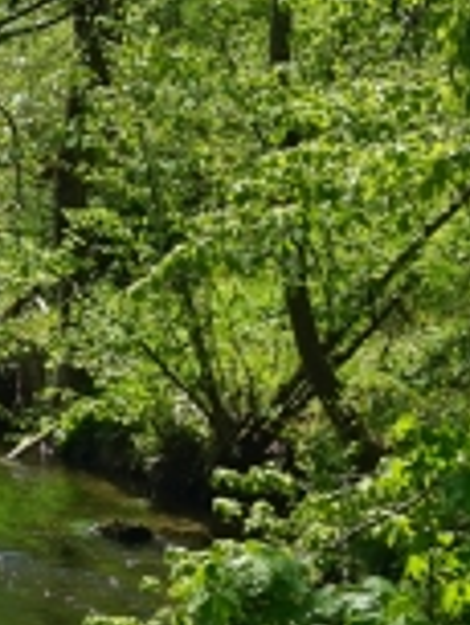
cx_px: -785
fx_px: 3417
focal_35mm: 189
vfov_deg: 10.4
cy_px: 51
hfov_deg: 7.2
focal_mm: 29
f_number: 9
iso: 100
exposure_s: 1/100
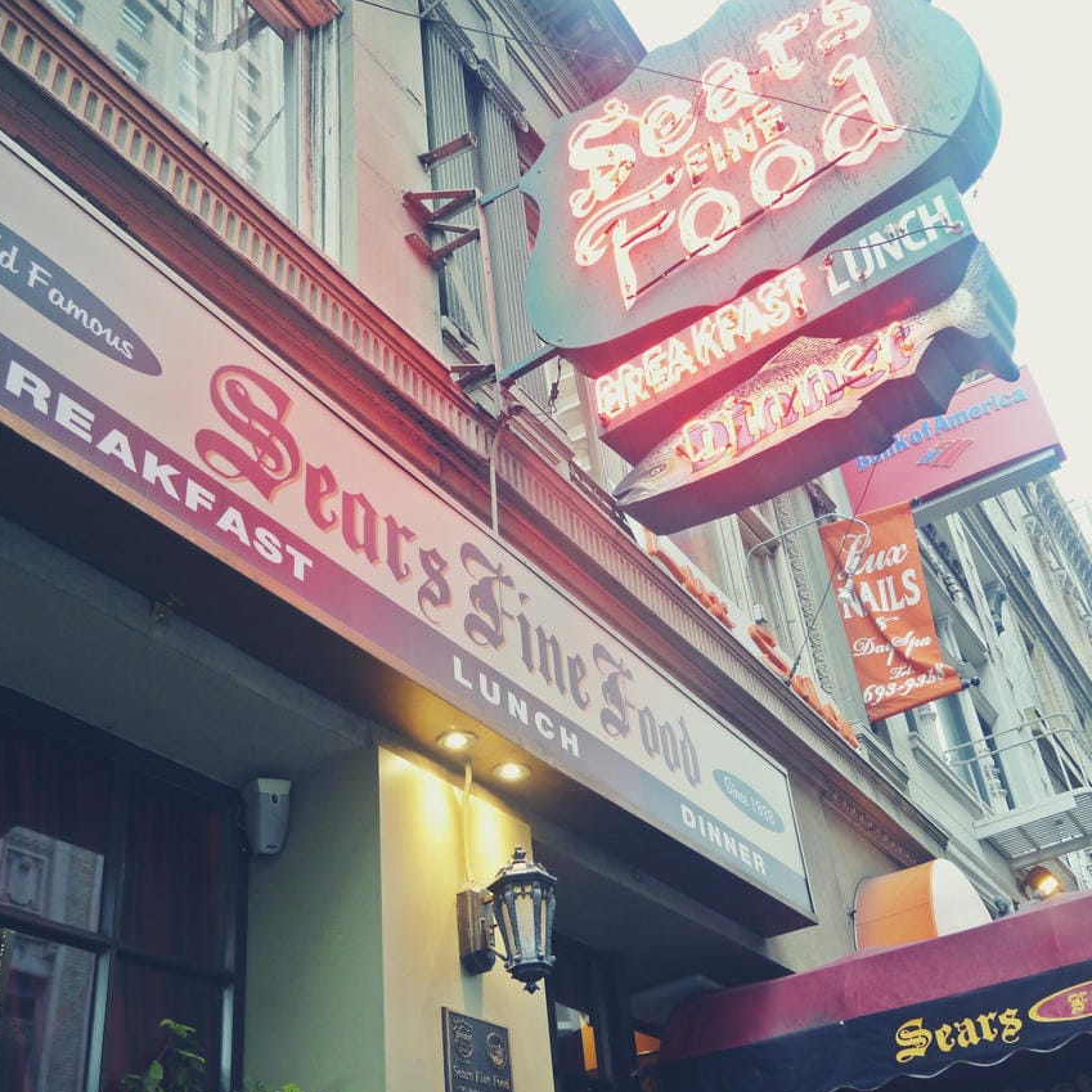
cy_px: 567
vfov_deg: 47.2
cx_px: 588
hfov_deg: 47.2
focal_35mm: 35
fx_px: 1249
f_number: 3.5
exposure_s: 1/60
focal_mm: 14
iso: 500
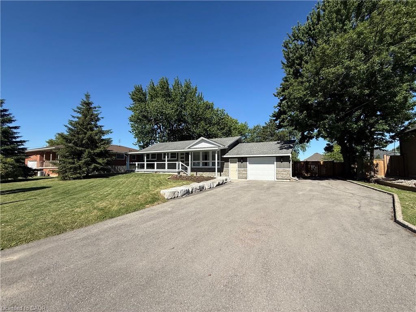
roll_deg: +0.2
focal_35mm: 14
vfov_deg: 85.7
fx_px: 168
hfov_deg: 102.1
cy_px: 156
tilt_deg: +3.3
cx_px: 208
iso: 50
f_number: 2.2
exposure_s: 1/1901
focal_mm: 2.22
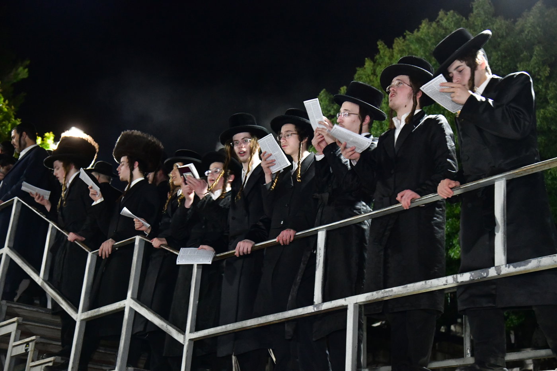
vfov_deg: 21.9
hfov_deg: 32.4
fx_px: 959
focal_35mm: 62
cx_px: 278
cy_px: 186
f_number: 5.6
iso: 10000
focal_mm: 62
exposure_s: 1/100
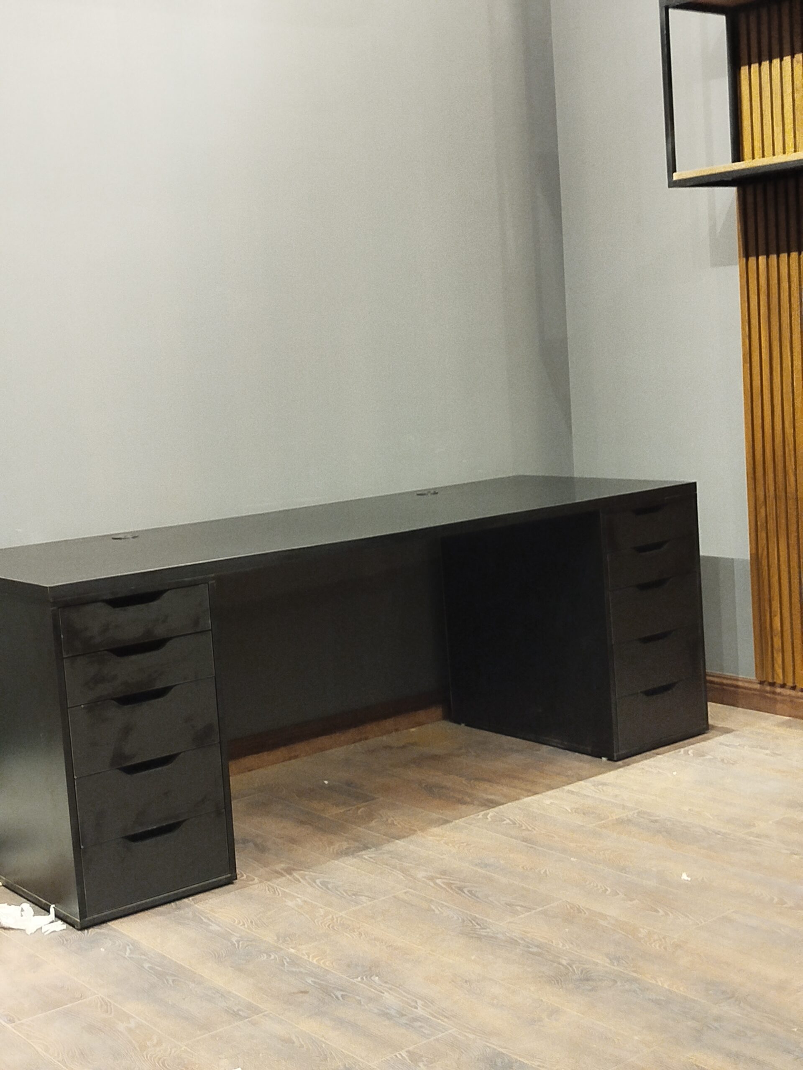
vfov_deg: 39.7
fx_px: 1485
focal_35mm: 48
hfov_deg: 30.3
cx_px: 402
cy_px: 535
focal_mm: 5.31
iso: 640
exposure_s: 1/17
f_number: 1.7
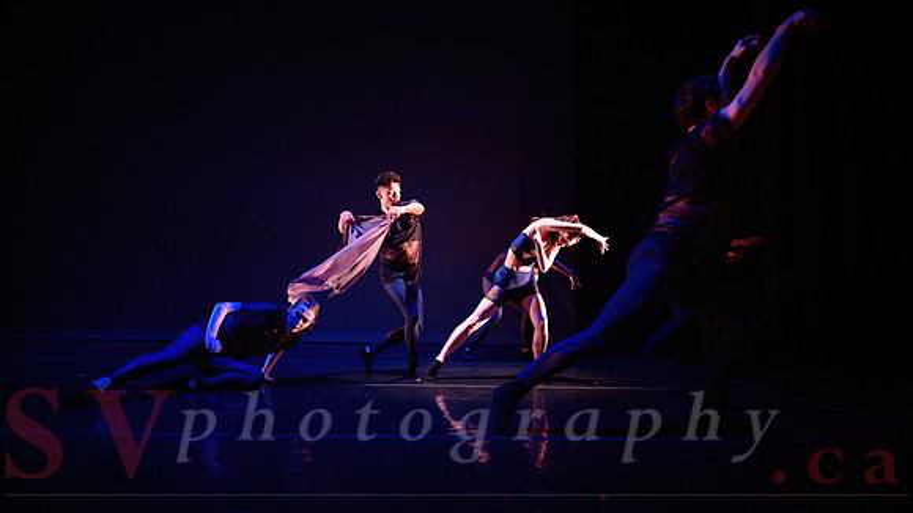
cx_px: 456
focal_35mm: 25
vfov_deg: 45.6
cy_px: 286
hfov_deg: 73.8
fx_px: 609
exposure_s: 1/320
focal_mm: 24
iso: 1000
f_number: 1.4
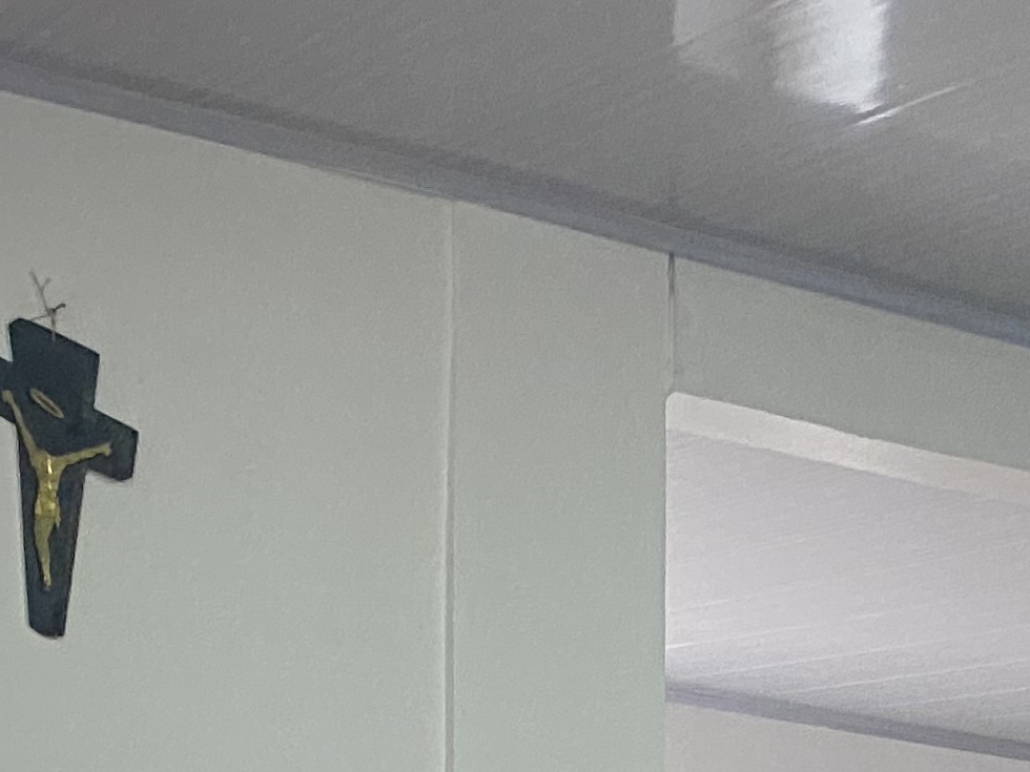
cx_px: 1099
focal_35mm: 107
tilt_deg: -10.1
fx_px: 3184
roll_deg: +0.1
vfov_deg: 12.2
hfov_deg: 17.8
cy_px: 1571
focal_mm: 4.25
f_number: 1.8
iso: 250
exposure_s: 1/60
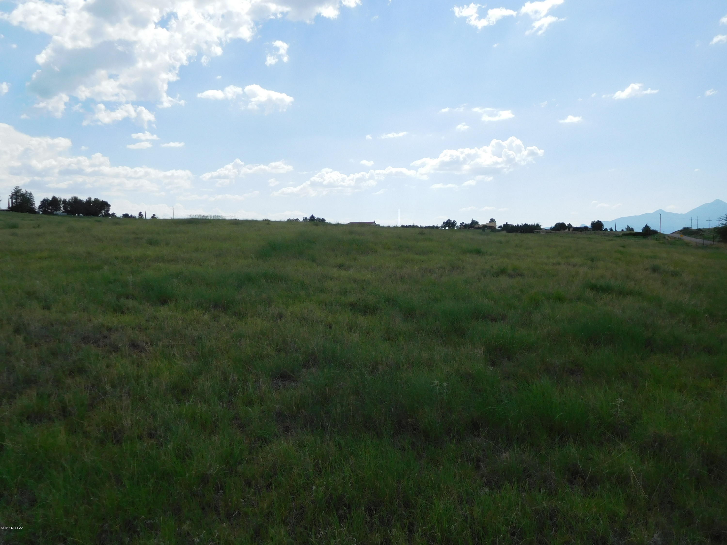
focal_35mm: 25
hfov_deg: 69.4
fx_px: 525
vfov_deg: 54.9
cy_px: 272
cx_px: 364
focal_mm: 4.5
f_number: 6.8
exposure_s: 1/500
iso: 125
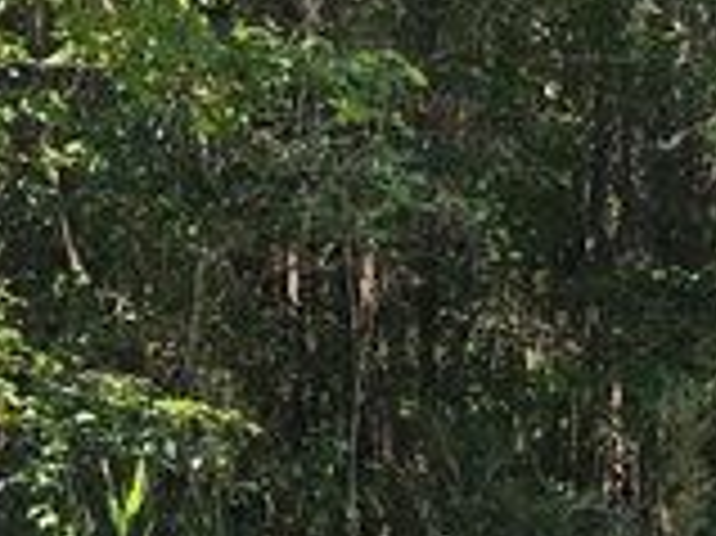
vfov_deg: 9.9
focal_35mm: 148
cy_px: 554
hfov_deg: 13.3
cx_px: 608
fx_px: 3059
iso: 25
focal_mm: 5.4
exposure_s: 1/697
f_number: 1.8
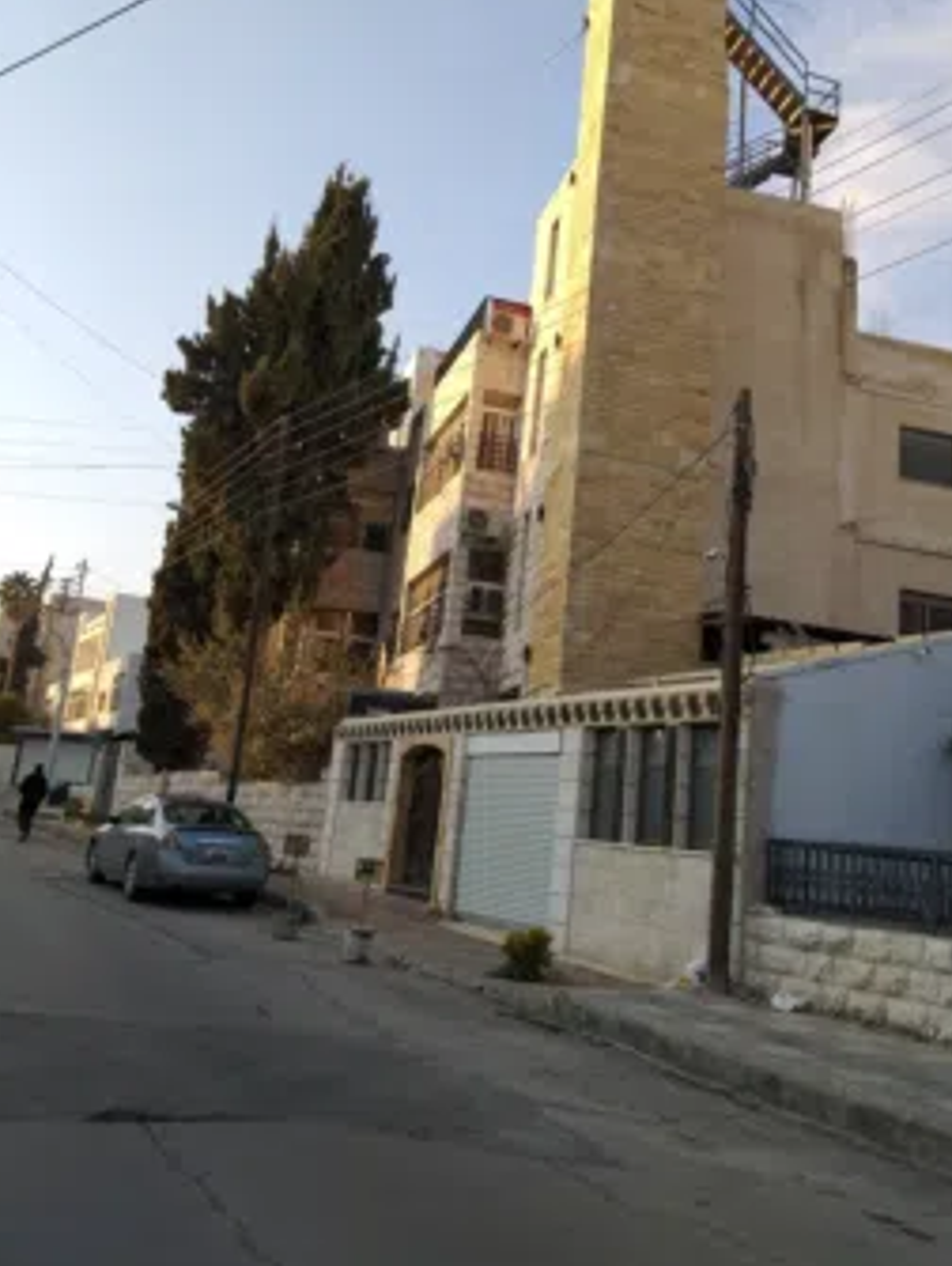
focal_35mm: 31
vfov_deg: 57.9
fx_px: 1135
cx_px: 521
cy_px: 522
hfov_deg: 45.5
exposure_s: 1/635
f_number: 1.7
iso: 40
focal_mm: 3.93
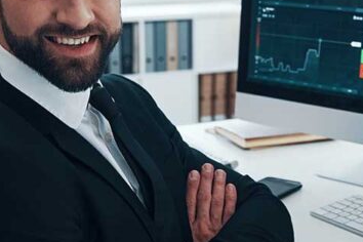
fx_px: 897
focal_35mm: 89
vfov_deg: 15.3
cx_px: 232
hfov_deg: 22.8
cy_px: 95
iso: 500
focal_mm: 35
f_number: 3.5
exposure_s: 1/80
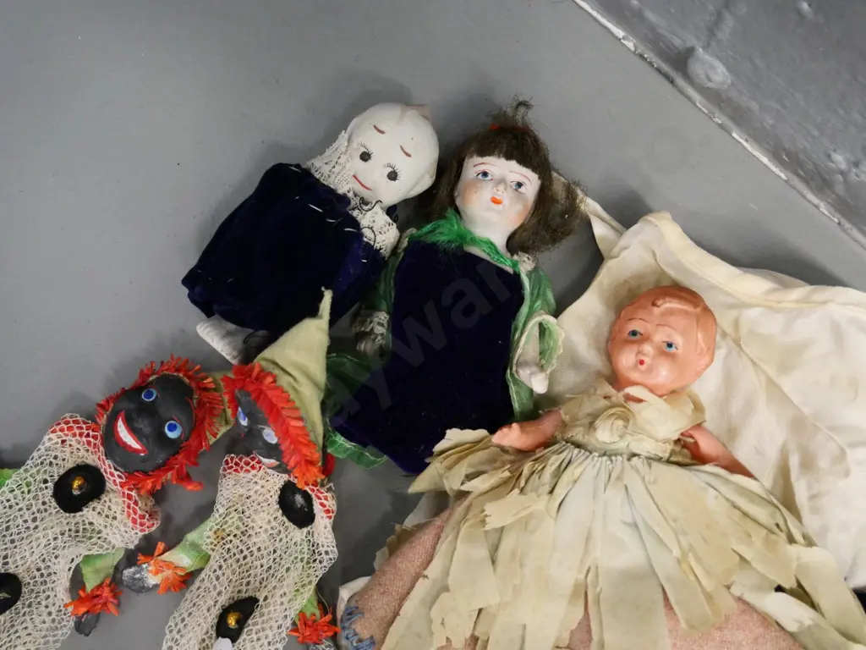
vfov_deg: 36.0
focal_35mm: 40
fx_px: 1001
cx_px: 433
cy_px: 325
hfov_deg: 46.8
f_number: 5
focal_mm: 20
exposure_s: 1/100
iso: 3200
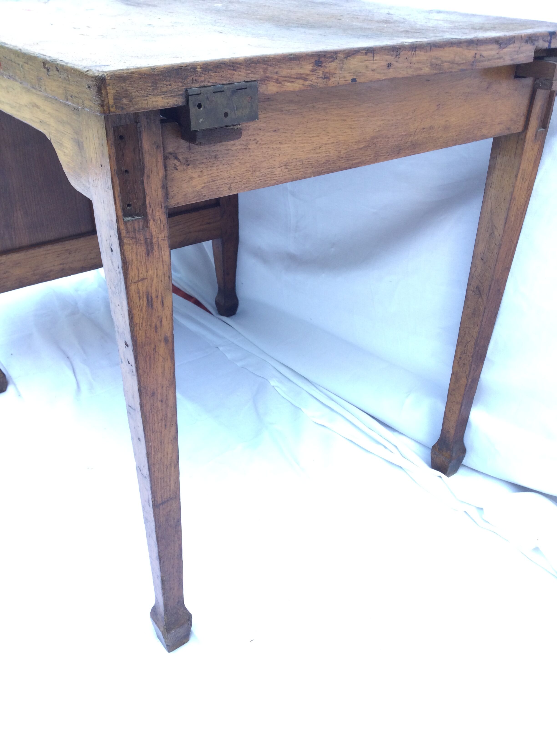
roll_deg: -1.3
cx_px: 278
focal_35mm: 31
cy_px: 372
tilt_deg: -31.2
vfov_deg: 58.4
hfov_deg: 45.4
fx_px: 665
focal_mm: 3.3
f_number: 2.4
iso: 25
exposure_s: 1/50
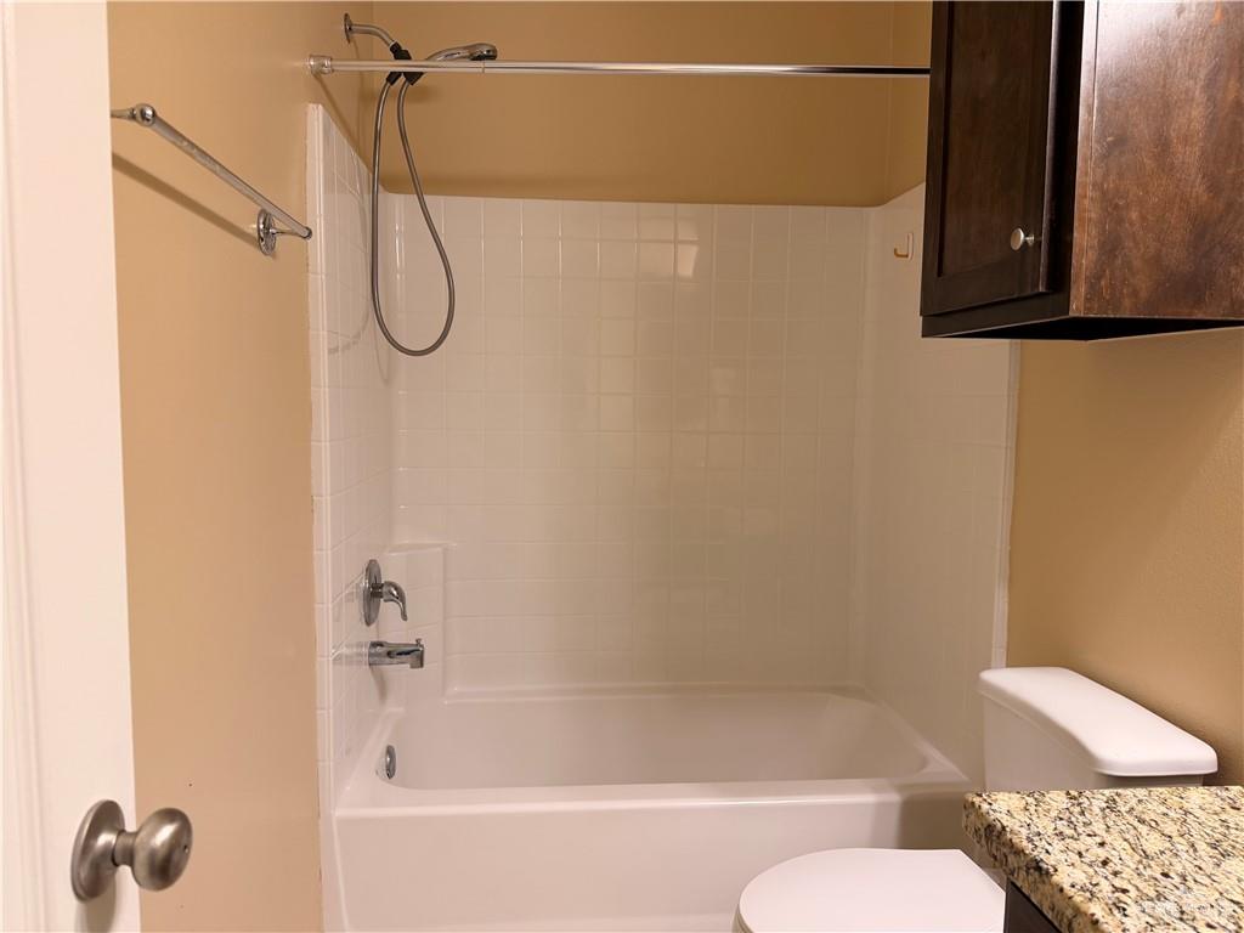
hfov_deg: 71.6
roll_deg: -0.6
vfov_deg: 56.8
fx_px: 862
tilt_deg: -4.2
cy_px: 466
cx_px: 622
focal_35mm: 24
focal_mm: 6.76
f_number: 1.78
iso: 160
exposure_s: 1/60
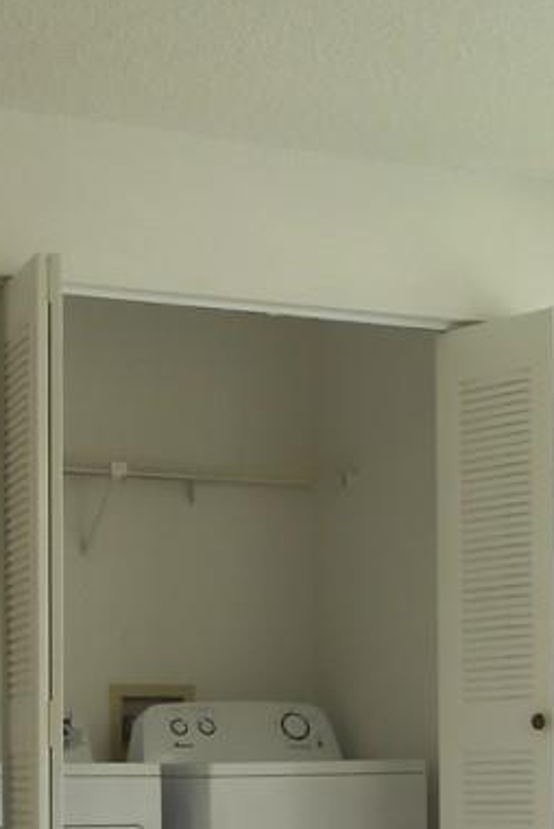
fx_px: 1935
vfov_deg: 23.0
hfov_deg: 16.3
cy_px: 864
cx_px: 179
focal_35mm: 84
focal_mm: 5.3
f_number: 3.8
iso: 80
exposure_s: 1/50
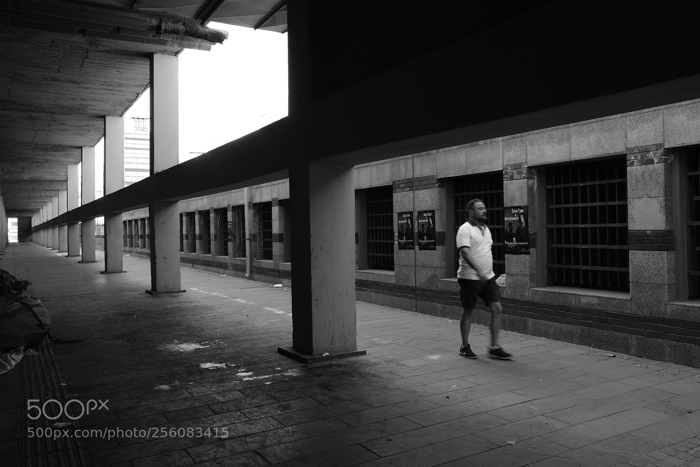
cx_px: 350
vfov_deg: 45.0
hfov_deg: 63.7
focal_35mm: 29
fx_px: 564
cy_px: 234
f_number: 9
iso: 500
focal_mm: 19.1
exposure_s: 1/60
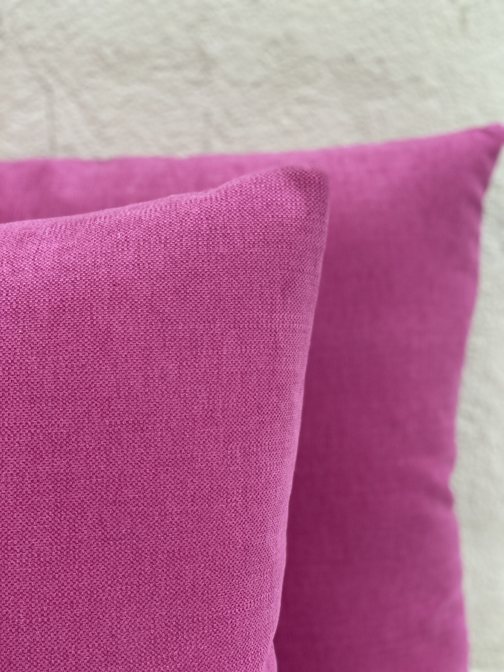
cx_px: 252
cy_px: 336
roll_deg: -0.2
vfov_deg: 36.8
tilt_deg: -17.1
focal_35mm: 52
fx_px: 1009
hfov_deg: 28.0
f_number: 2
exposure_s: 1/122
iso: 125
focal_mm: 6
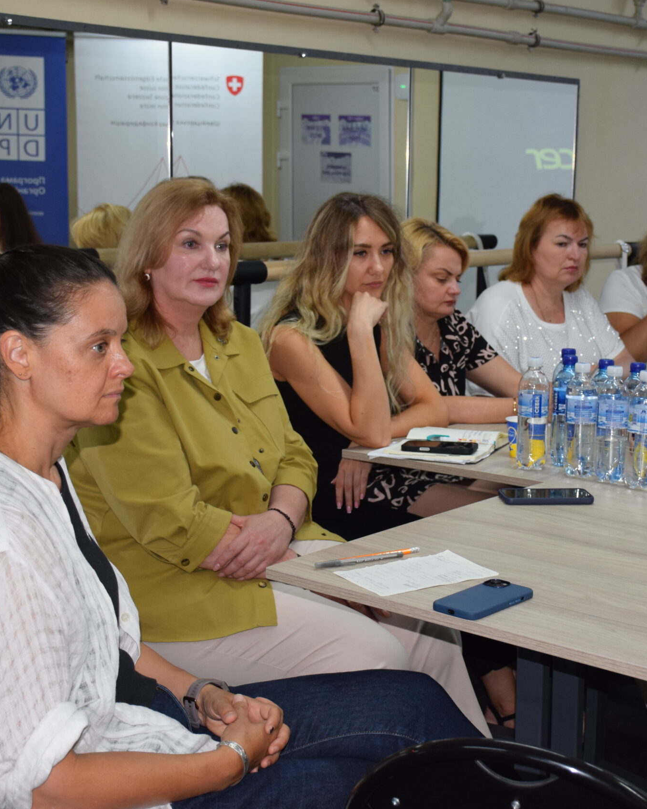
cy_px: 403
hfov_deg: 26.3
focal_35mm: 58
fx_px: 1381
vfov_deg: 32.6
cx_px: 397
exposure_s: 1/100
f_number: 5
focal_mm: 27
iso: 800
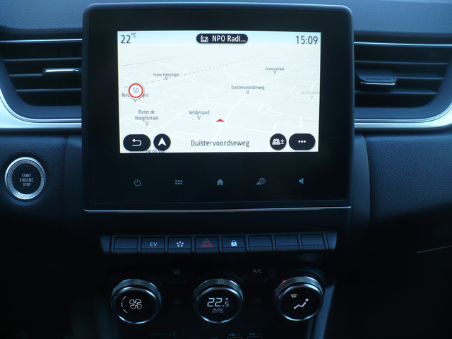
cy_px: 170
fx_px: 483
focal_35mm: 37
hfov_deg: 50.1
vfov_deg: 38.7
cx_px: 226
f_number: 2.8
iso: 100
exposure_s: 1/60
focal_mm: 6.1
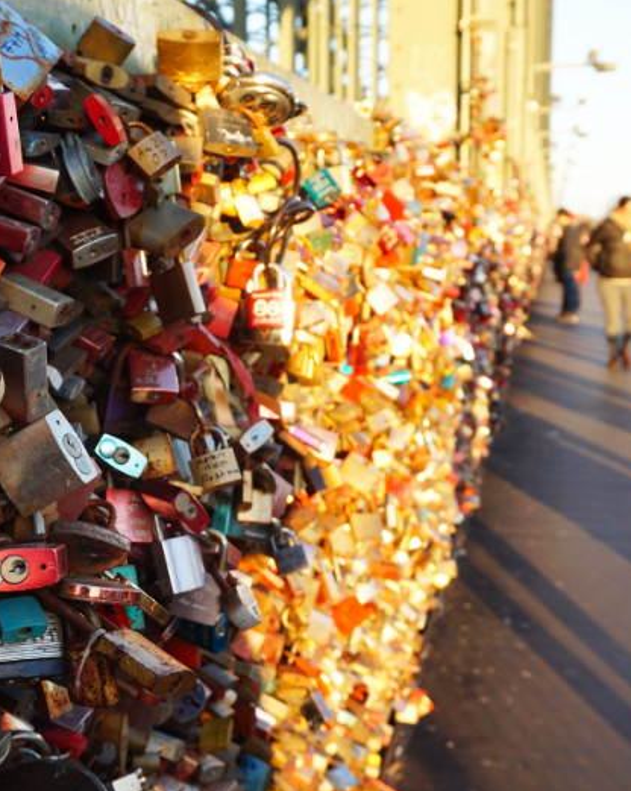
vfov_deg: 37.6
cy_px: 399
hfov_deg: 30.1
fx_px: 1162
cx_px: 191
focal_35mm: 50
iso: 100
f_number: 5.6
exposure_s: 1/60
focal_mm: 23
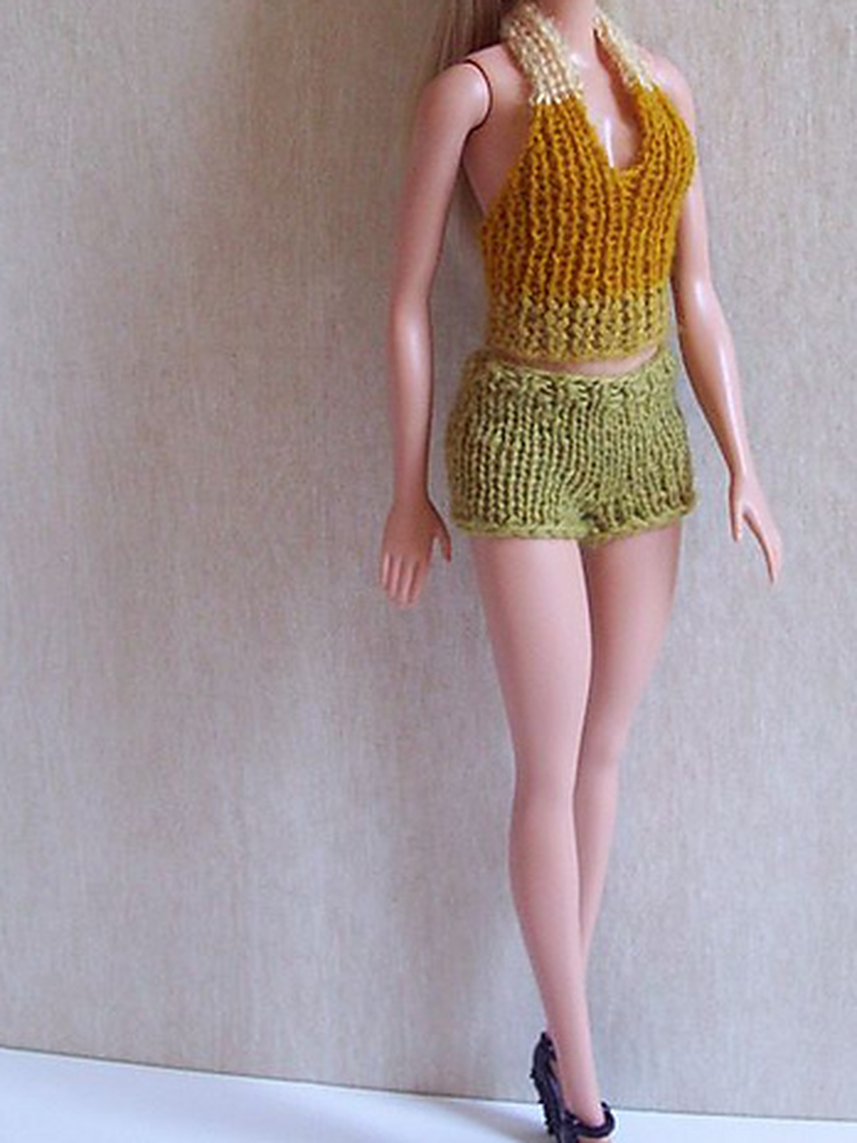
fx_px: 2278
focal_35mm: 69
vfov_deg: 28.1
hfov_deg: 21.2
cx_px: 569
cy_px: 483
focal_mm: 8.8
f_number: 4
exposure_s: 1/15
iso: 160
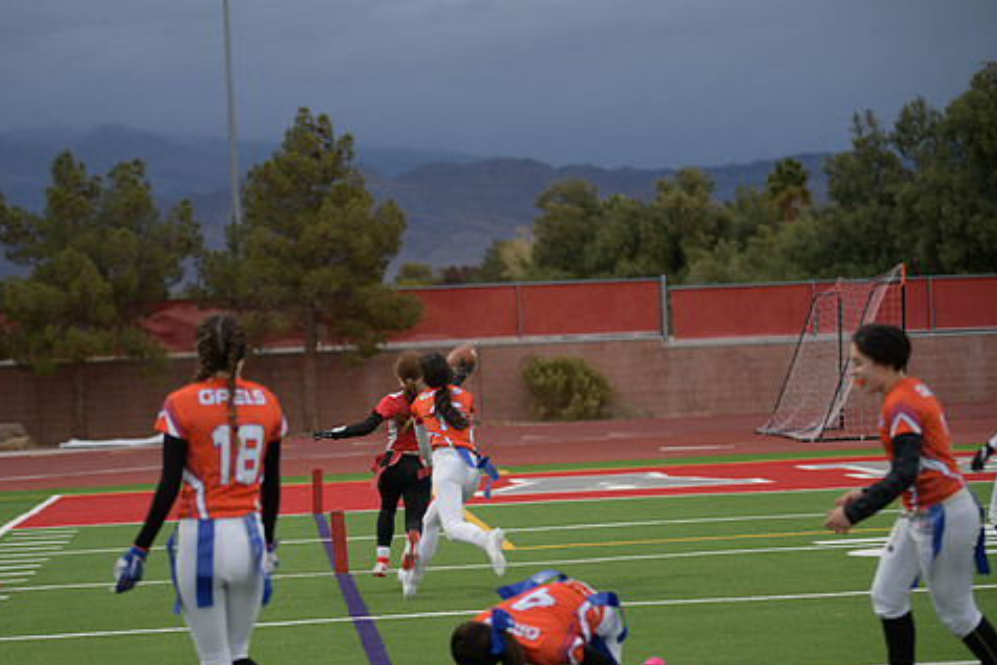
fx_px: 3380
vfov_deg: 11.2
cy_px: 395
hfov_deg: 16.8
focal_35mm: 122
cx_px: 403
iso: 250
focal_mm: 100
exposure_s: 1/200
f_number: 2.8
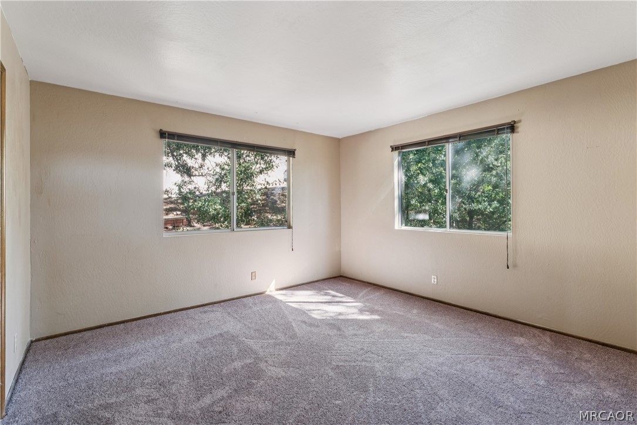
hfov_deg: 95.3
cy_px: 212
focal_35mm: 16
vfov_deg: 72.4
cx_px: 318
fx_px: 290
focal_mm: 16.4
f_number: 13
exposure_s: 1/1.25
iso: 100
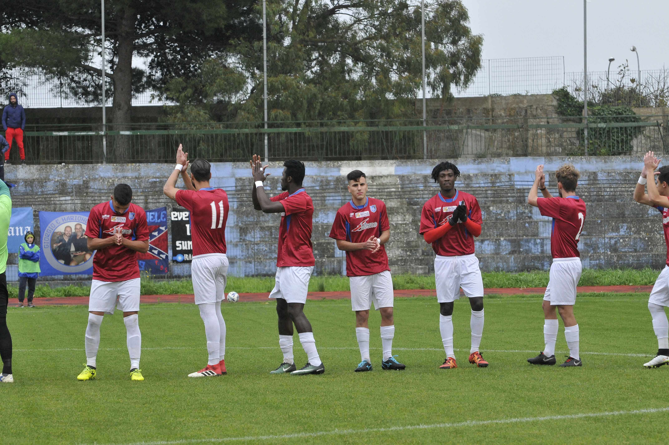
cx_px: 334
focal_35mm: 183
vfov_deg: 7.5
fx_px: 3397
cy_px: 222
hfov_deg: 11.2
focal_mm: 122
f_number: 8
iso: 1000
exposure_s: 1/200
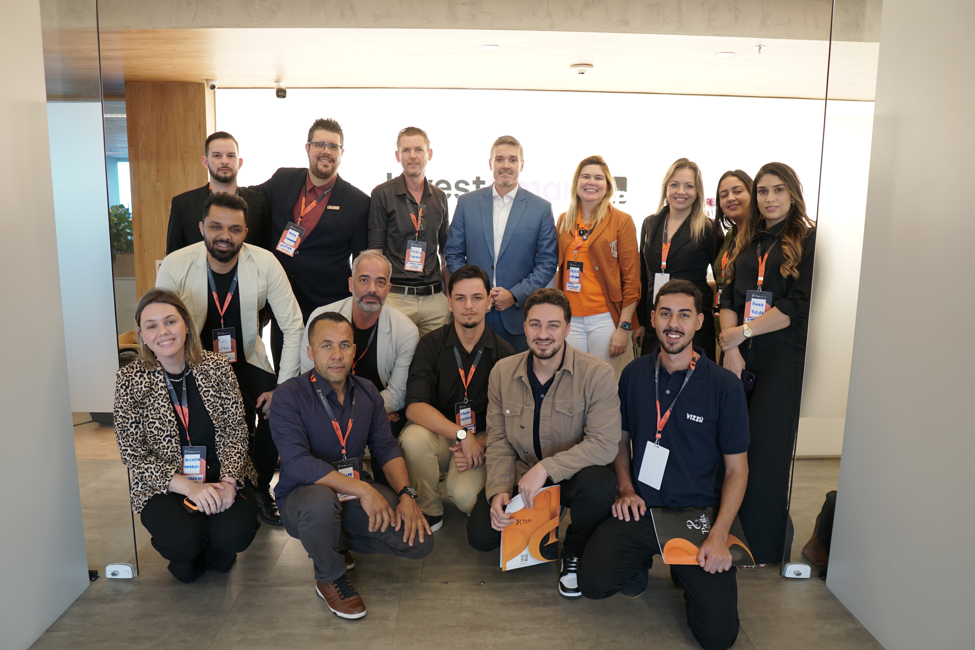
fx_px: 650
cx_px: 488
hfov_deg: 73.7
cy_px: 325
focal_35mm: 24
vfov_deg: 53.1
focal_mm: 16
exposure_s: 1/60
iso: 160
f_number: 1.6
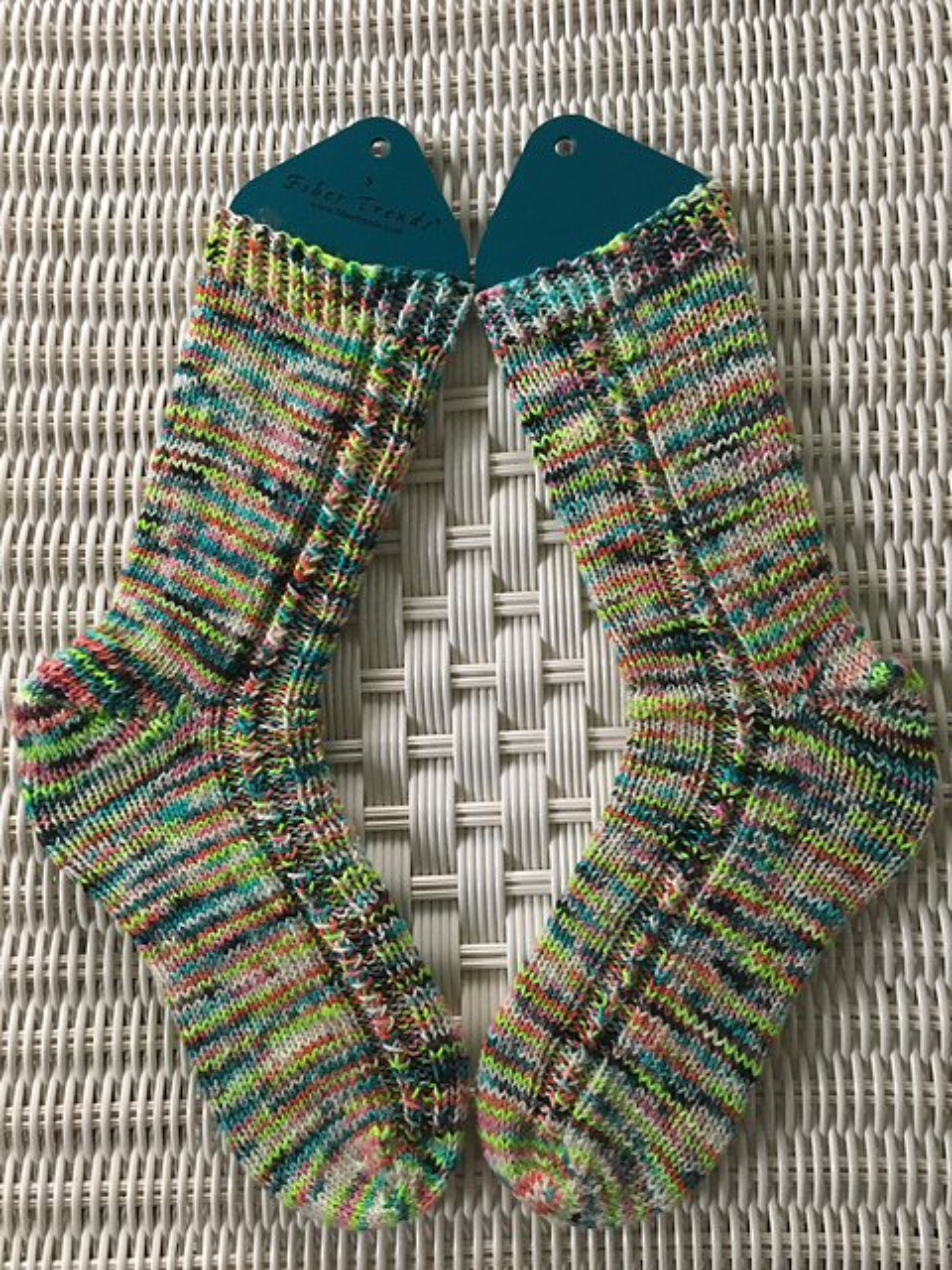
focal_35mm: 29
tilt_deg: -85.4
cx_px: 476
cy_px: 635
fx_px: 1063
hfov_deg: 48.2
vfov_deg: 61.7
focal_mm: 4.15
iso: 200
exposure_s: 1/17
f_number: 2.2
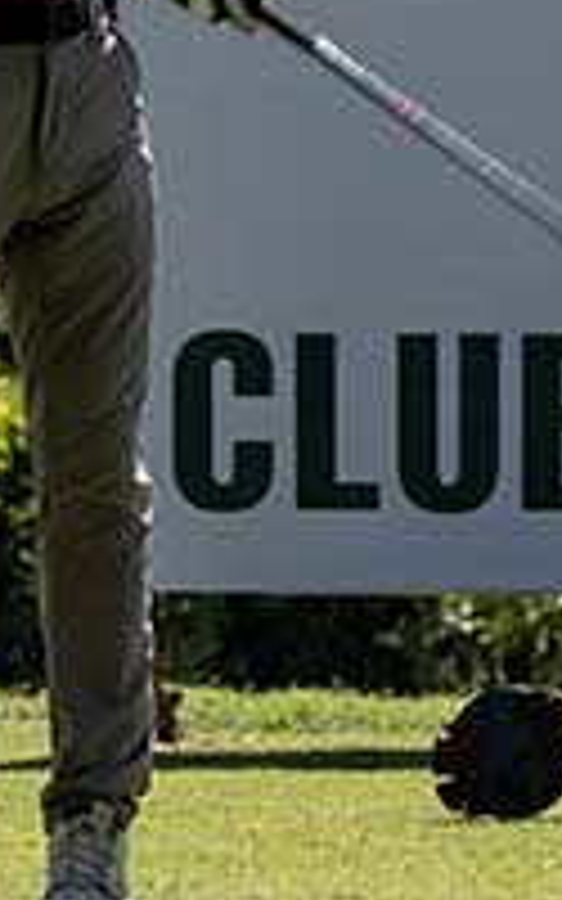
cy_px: -248
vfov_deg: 3.9
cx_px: 225
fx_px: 13209
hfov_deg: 2.4
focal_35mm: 539
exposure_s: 1/800
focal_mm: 110
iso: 220
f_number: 6.3
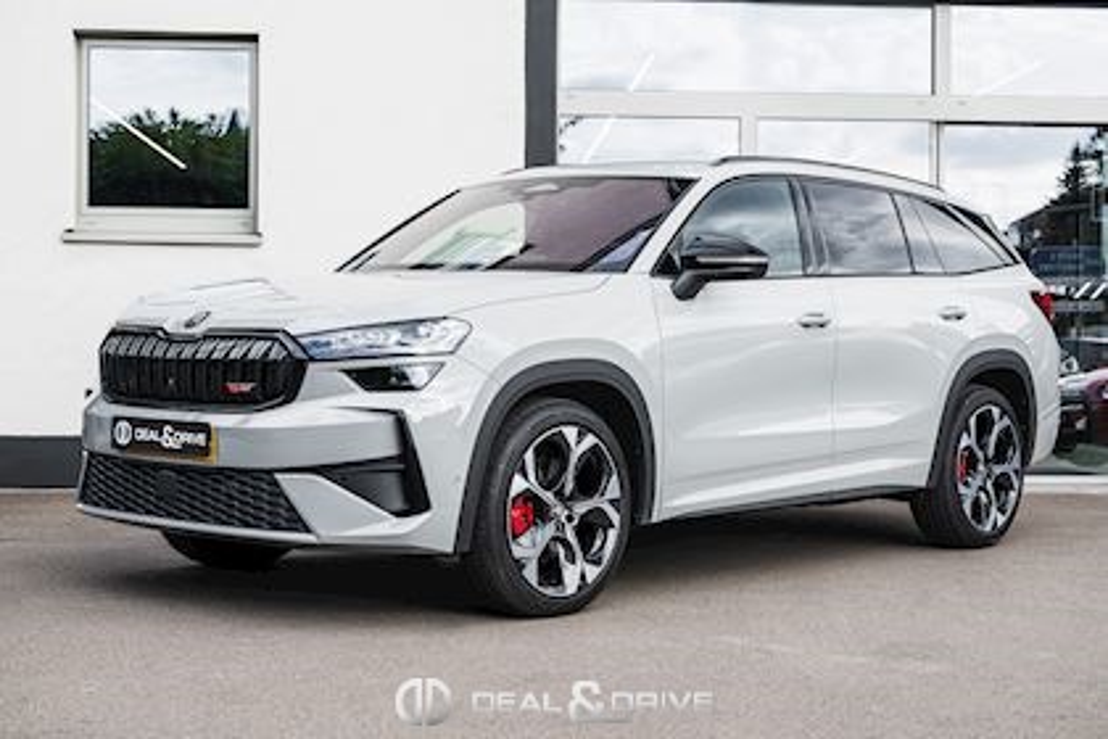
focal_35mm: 47
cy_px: 370
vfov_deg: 28.6
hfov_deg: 41.9
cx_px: 554
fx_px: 1446
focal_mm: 47
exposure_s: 1/50
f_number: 5
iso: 72
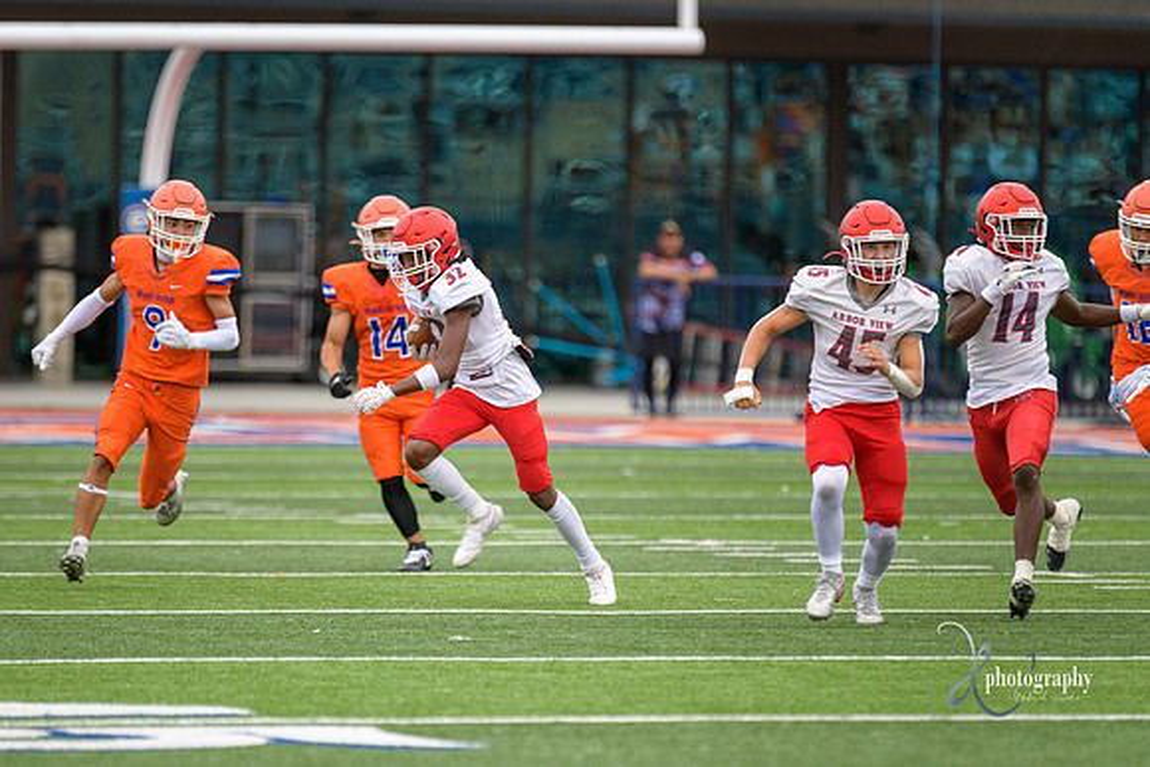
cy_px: 460
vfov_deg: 3.8
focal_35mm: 360
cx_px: 498
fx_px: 11507
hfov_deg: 5.7
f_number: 2.8
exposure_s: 1/500
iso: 280
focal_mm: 300
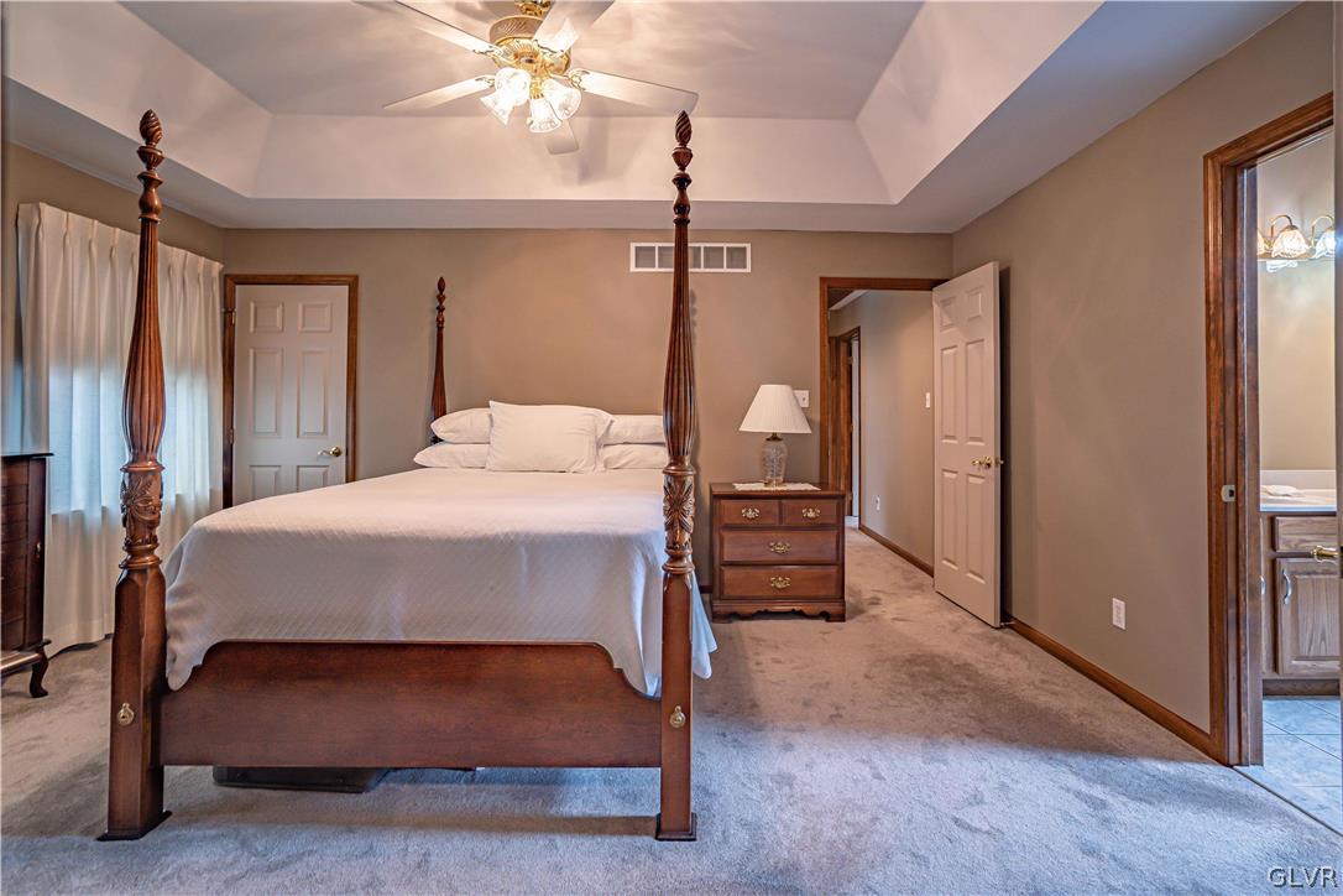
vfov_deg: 73.7
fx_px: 597
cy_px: 448
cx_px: 672
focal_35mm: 16
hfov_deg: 96.7
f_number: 5
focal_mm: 16
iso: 1000
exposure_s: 1/250
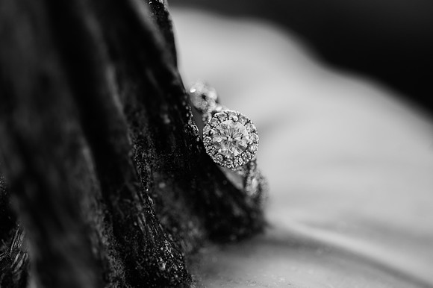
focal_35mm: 60
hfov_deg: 33.4
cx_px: 216
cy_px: 144
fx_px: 721
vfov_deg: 22.6
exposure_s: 1/250
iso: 400
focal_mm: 60
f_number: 4.5
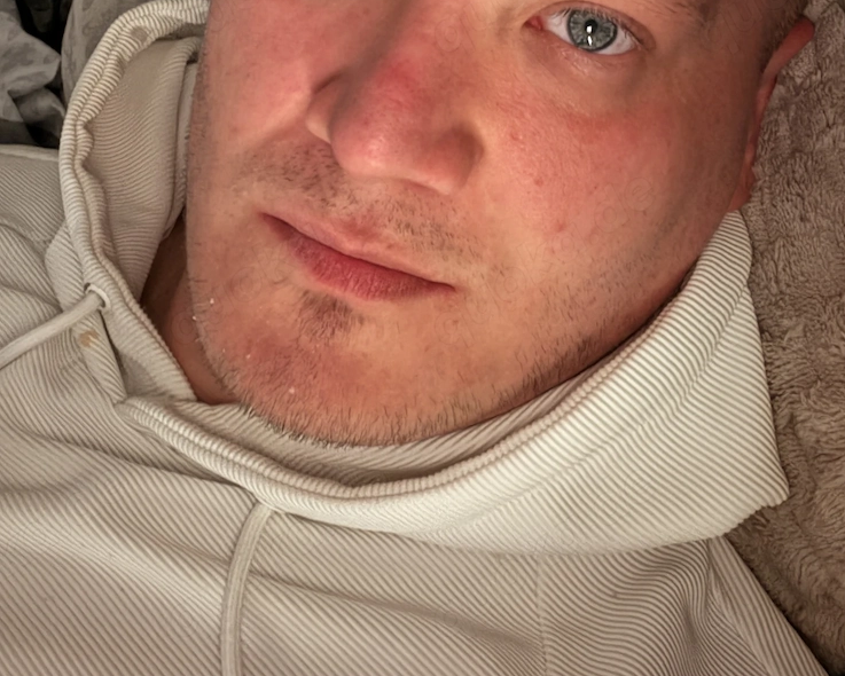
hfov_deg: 35.4
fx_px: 1326
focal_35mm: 53
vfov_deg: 27.3
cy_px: 25
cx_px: 417
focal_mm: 2.71
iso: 800
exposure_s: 1/7
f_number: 1.9
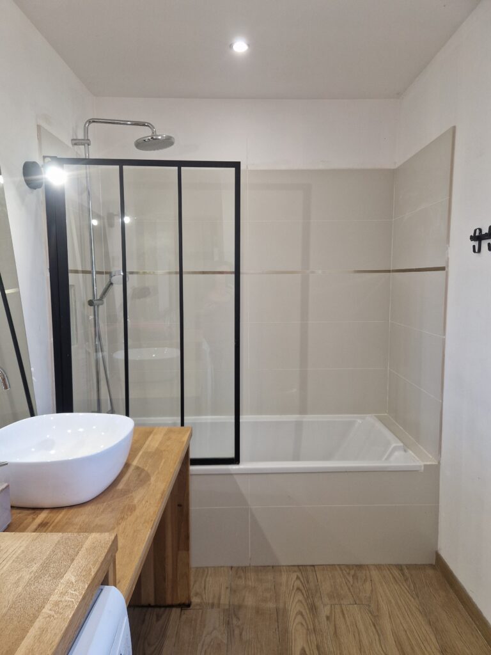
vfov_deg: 73.9
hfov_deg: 58.9
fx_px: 435
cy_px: 328
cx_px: 246
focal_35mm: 23
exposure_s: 1/180
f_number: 1.8
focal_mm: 5.4
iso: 125
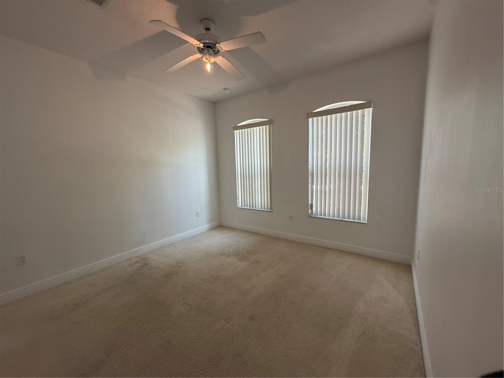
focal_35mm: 14
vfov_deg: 85.7
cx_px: 252
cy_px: 189
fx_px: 204
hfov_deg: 102.1
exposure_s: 1/120
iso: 250
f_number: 2.2
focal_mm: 2.22
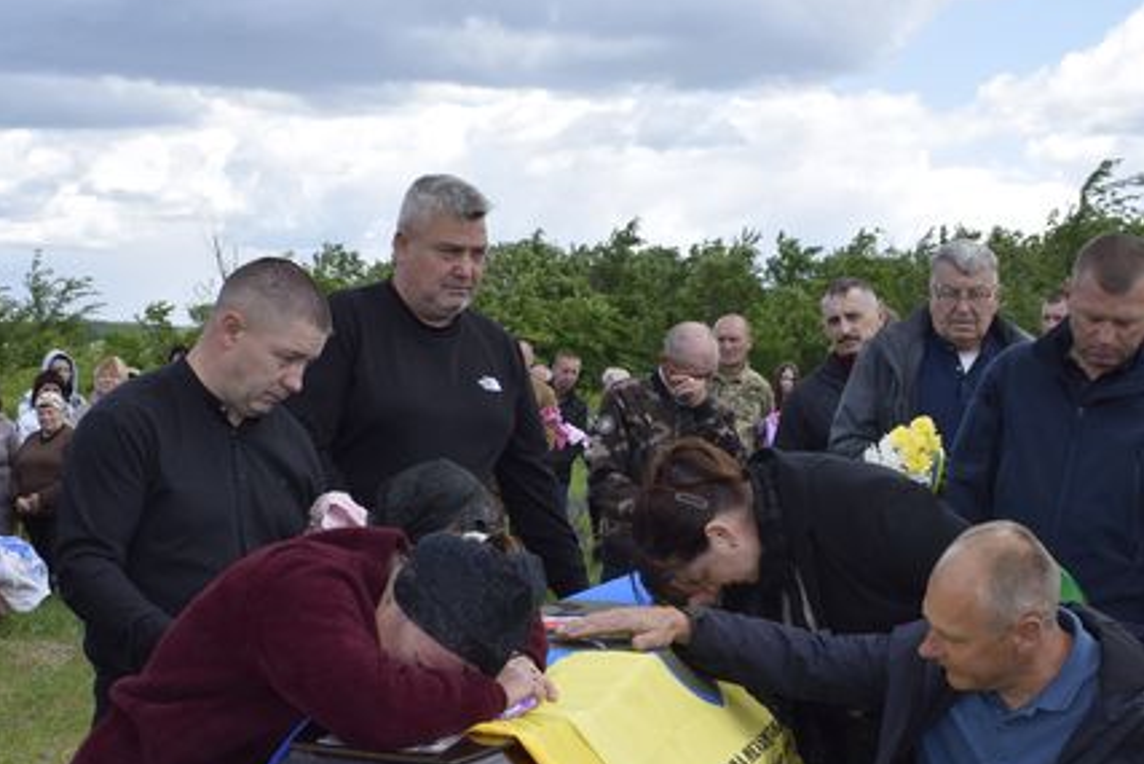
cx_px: 522
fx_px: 1844
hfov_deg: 34.5
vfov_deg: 22.9
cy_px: 650
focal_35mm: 58
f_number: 7.1
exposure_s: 1/200
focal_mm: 22
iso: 100
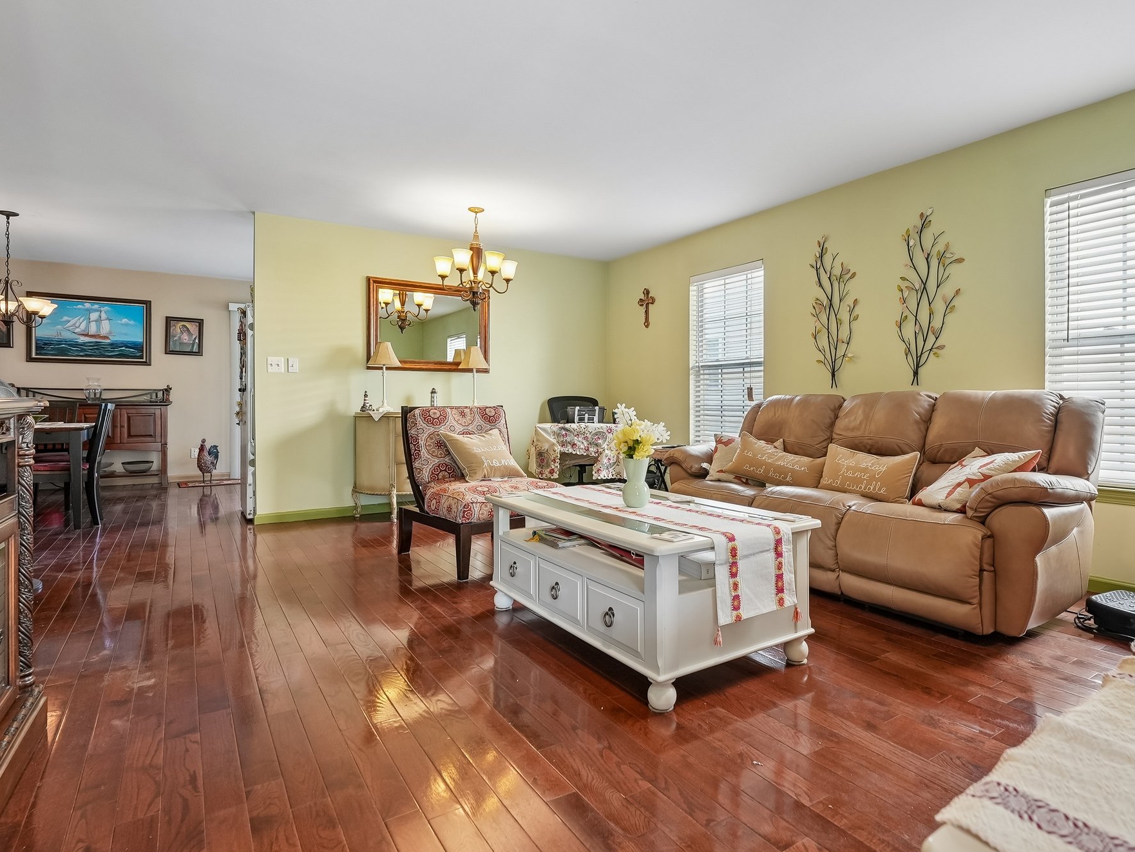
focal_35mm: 19
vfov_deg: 68.4
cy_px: 421
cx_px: 637
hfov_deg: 83.9
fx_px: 627
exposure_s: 1/40
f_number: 7.1
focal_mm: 17.1
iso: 800
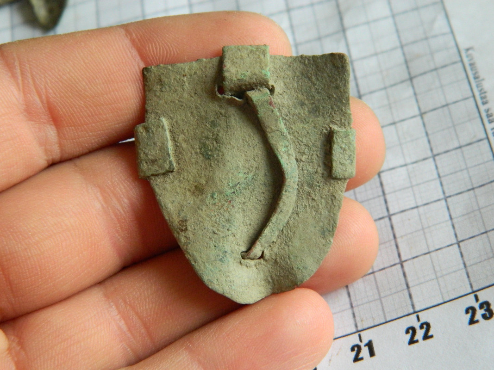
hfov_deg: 23.3
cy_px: 185
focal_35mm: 84
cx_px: 247
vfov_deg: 17.6
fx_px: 1199
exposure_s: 1/100
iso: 400
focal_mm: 15.1
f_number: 4.2
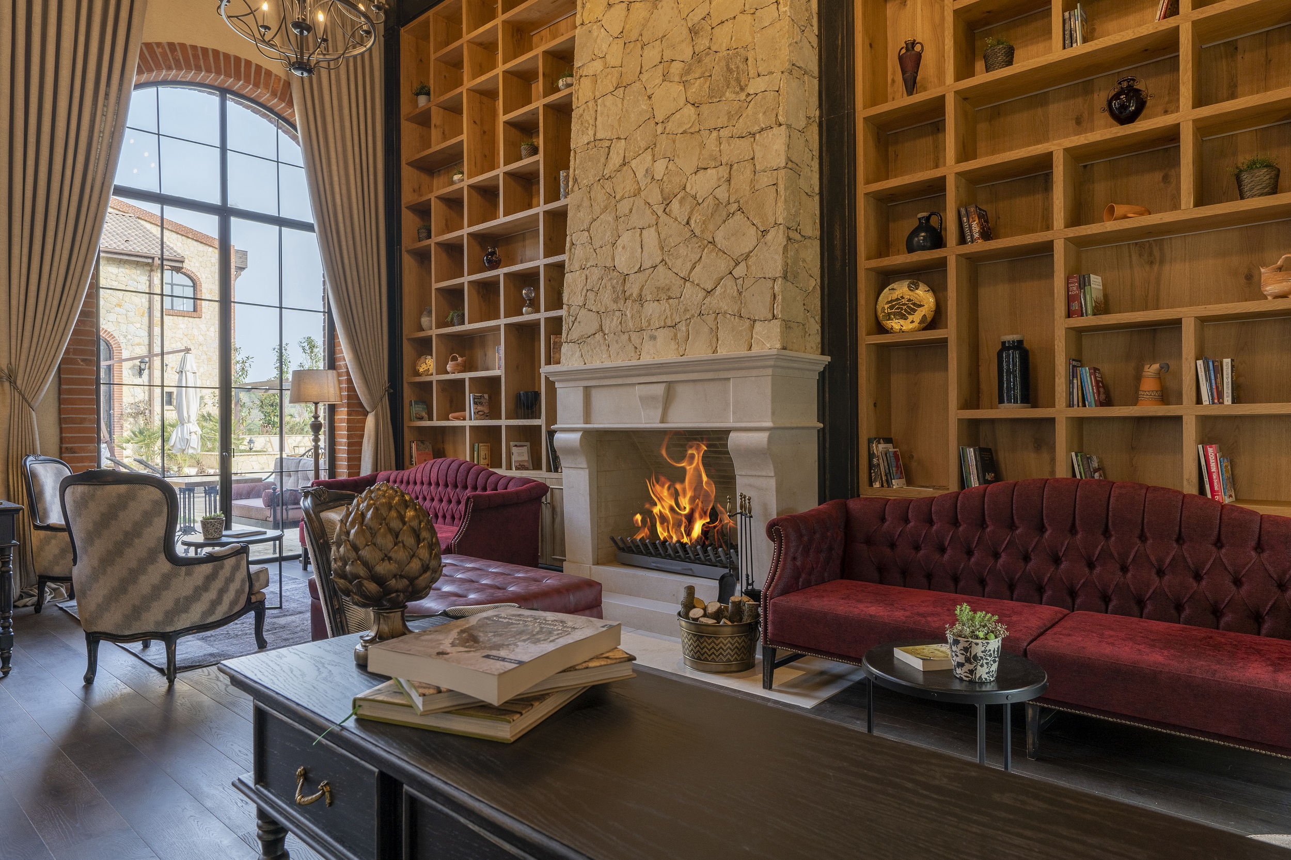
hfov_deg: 81.2
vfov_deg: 59.5
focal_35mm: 21
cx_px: 646
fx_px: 753
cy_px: 430
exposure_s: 1/40
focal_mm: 21
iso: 125
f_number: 8
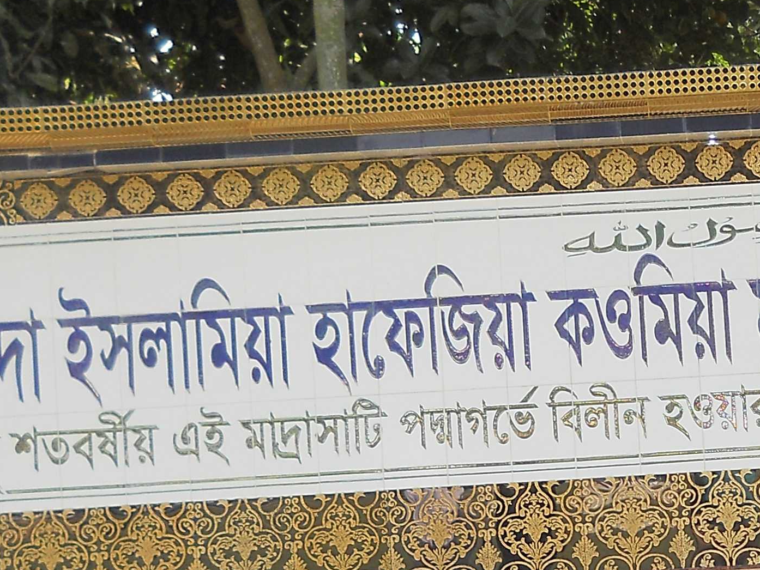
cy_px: 502
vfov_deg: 15.2
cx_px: 775
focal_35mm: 96
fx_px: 2108
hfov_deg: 19.8
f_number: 3.1
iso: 80
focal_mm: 6.72
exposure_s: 1/200
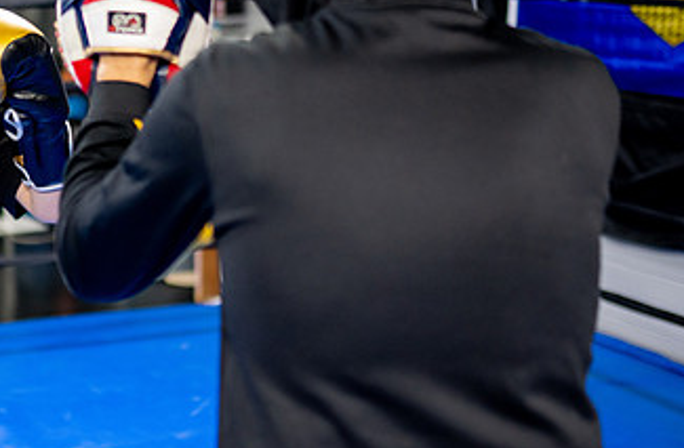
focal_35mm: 74
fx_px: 1399
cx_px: 61
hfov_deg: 26.5
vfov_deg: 18.2
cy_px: 190
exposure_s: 1/500
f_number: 1.4
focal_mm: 35
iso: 2000
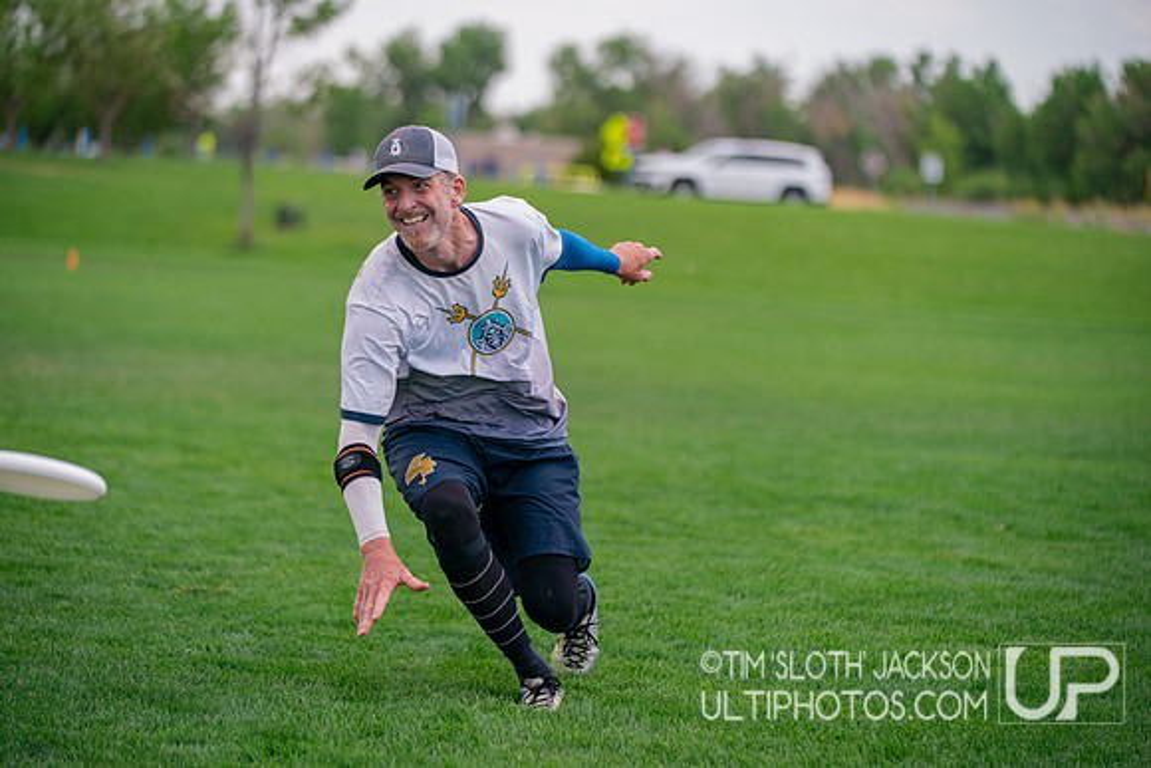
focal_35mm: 129
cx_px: 576
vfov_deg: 10.6
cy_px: 384
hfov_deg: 15.9
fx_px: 4125
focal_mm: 129
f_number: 2.8
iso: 500
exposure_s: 1/6400
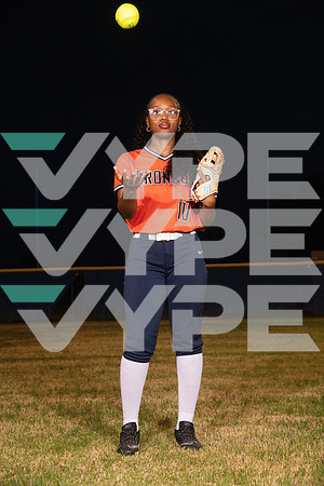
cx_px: 162
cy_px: 243
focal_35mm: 65
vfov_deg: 31.0
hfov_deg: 20.9
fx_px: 877
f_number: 6.3
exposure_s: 1/320
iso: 800
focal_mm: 65
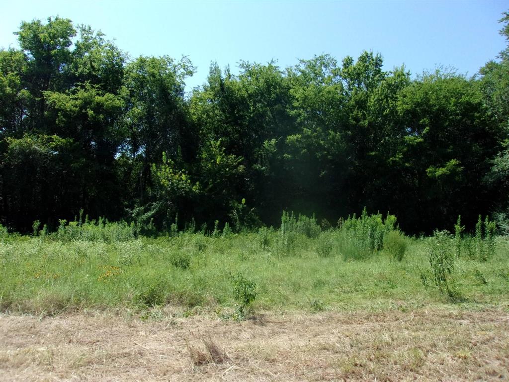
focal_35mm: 27
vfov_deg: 51.4
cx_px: 254
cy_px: 191
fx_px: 397
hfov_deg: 65.3
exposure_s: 1/160
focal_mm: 4.9
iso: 200
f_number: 10.4
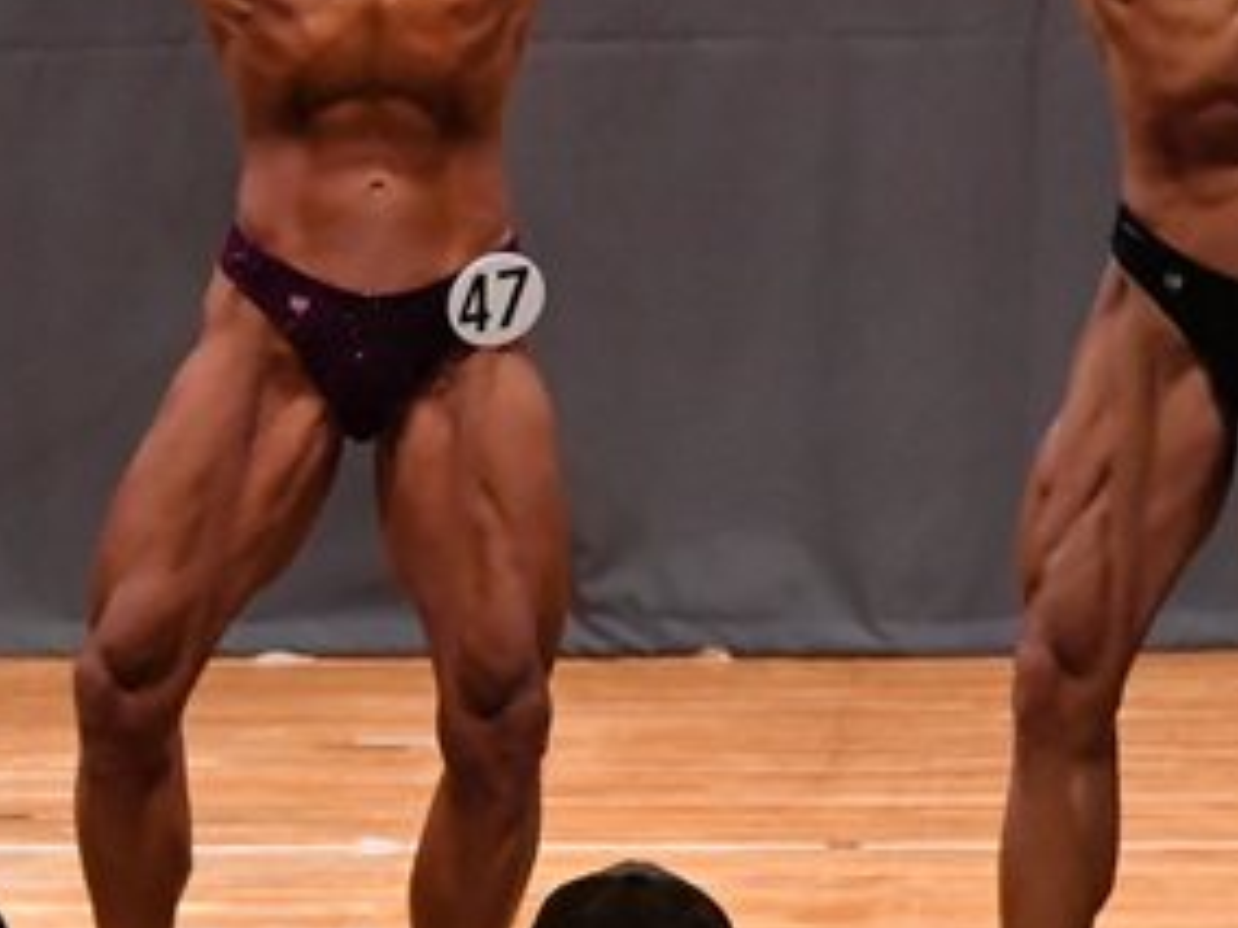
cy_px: 296
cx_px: 377
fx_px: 20385
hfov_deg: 3.5
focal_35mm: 570
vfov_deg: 2.6
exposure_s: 1/400
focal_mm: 145
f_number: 5.6
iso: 10000
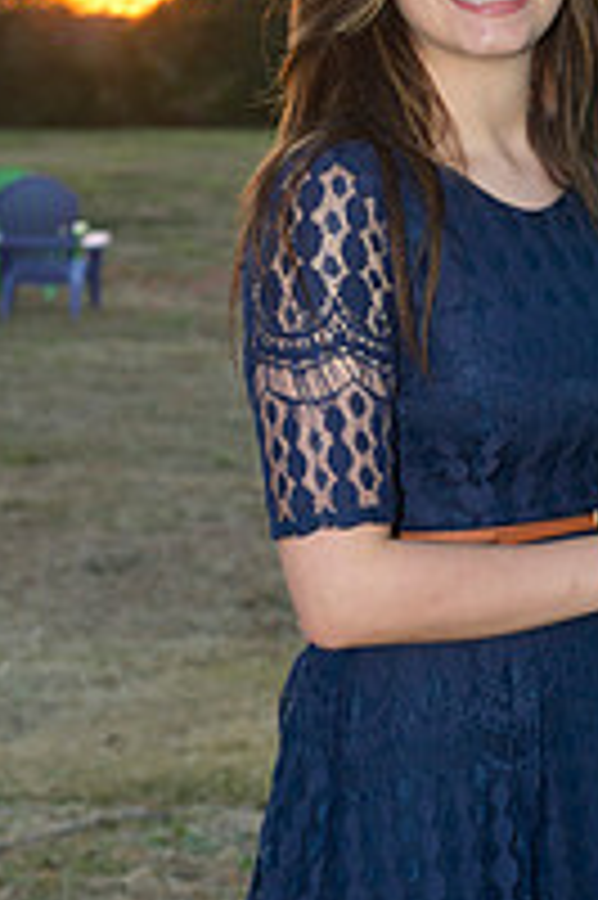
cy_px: 342
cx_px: 614
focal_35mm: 117
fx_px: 2920
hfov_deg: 11.6
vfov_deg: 17.5
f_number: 5
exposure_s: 1/160
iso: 640
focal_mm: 52
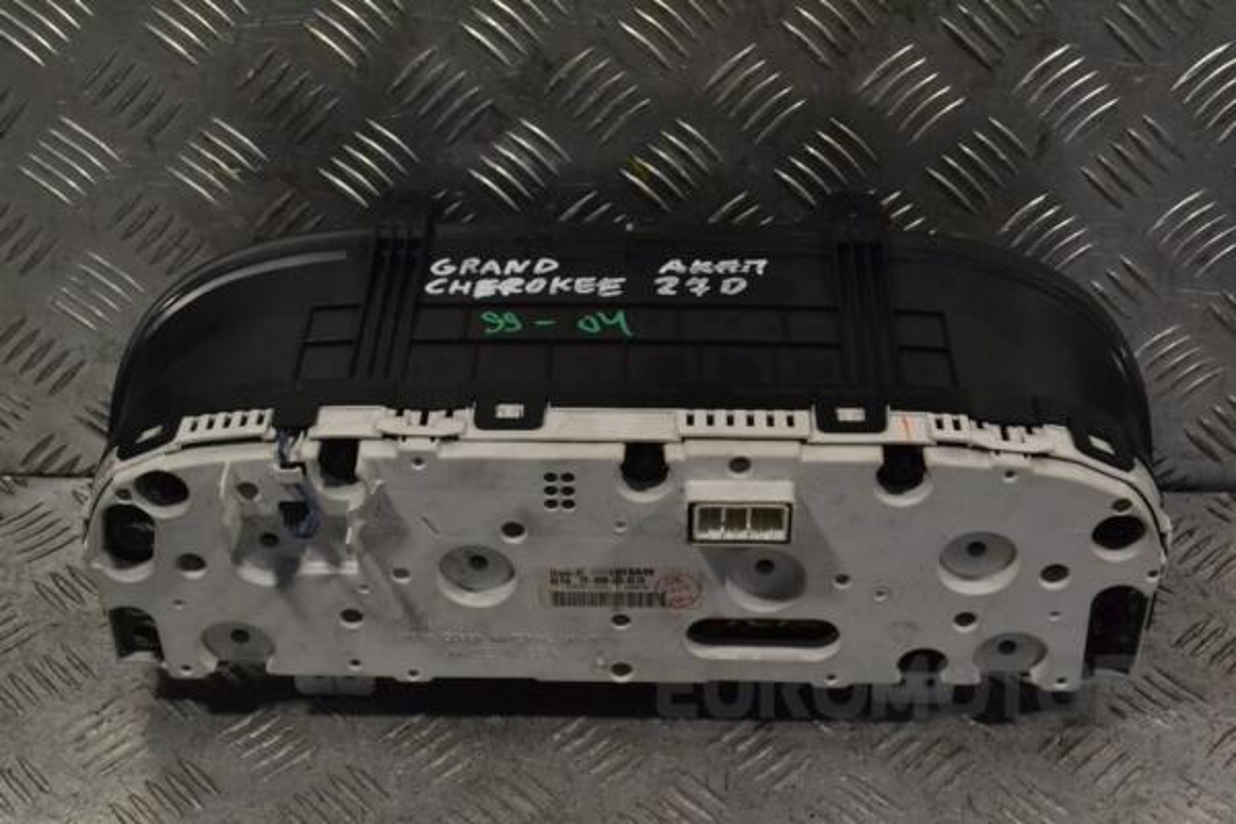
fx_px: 1802
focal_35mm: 52
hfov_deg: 37.9
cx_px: 618
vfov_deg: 25.8
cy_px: 412
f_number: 10
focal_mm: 35
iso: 3200
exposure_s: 1/400
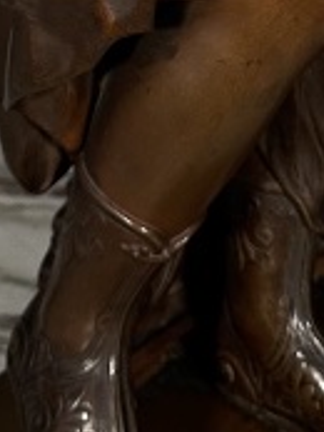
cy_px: -504
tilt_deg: -15.4
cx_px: 174
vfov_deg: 10.6
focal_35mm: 166
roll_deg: +0.0
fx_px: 2069
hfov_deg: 9.0
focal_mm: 6.86
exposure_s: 1/100
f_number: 1.78
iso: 125
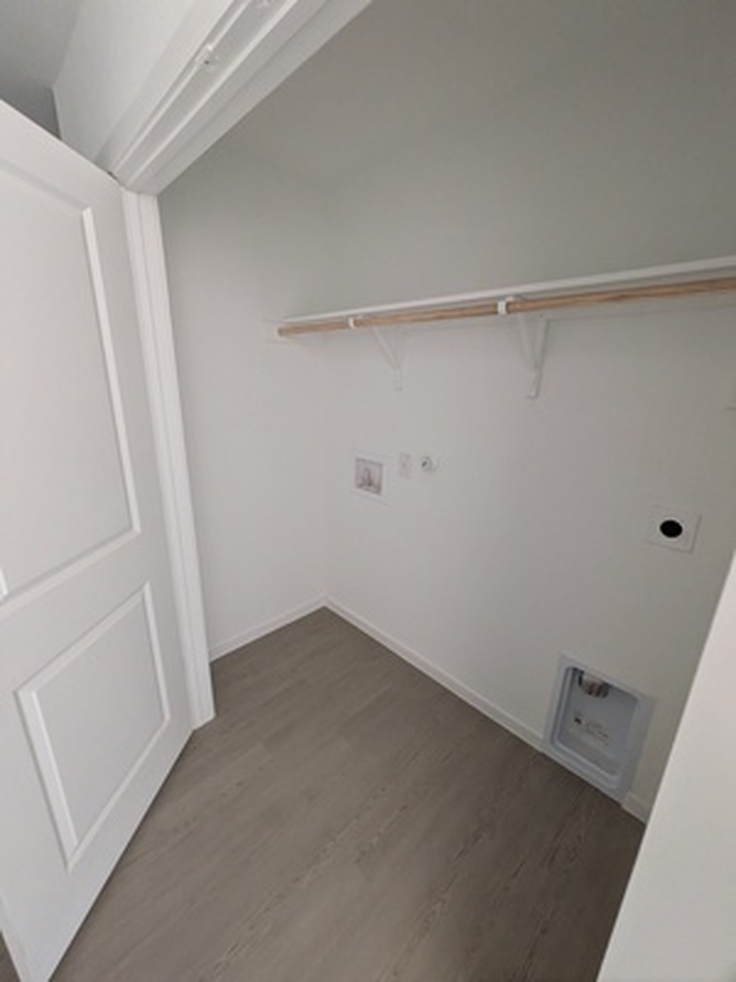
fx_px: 397
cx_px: 368
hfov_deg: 85.7
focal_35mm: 14
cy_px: 491
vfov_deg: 102.1
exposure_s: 1/60
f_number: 2.2
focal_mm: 1.85
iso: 832
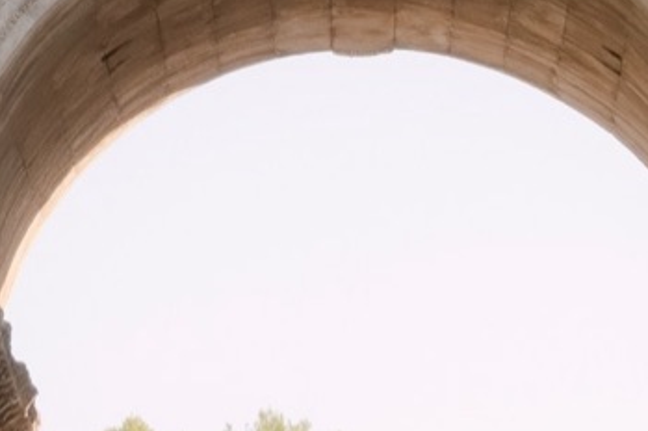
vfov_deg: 4.5
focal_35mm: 303
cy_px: 523
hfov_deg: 6.8
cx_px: 325
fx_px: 5449
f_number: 8
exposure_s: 1/250
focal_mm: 55
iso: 200
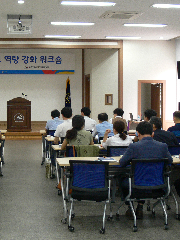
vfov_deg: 33.8
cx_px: 33
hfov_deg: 25.2
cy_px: 108
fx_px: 395
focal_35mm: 57
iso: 125
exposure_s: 1/30
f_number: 2.8
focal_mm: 7.4
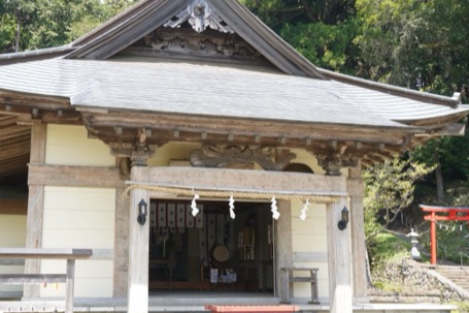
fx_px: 586
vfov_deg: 29.8
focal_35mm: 45
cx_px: 190
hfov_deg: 43.4
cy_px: 167
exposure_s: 1/200
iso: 400
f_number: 7.1
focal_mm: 32
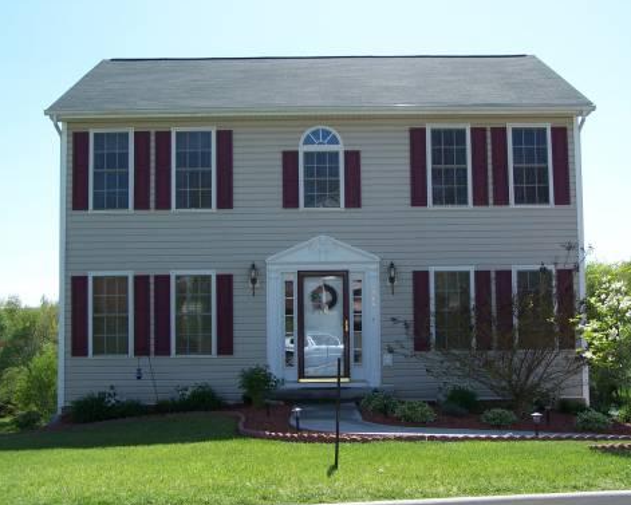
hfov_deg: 34.7
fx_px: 1009
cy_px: 250
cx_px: 340
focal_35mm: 54
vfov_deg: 28.1
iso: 80
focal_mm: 8.5
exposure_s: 1/1000
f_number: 3
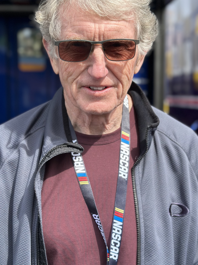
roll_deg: -0.6
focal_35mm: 63
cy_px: 127
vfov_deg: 30.7
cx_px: 91
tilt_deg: -4.5
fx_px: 480
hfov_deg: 23.3
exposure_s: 1/2070
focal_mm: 6.86
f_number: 1.78
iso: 80
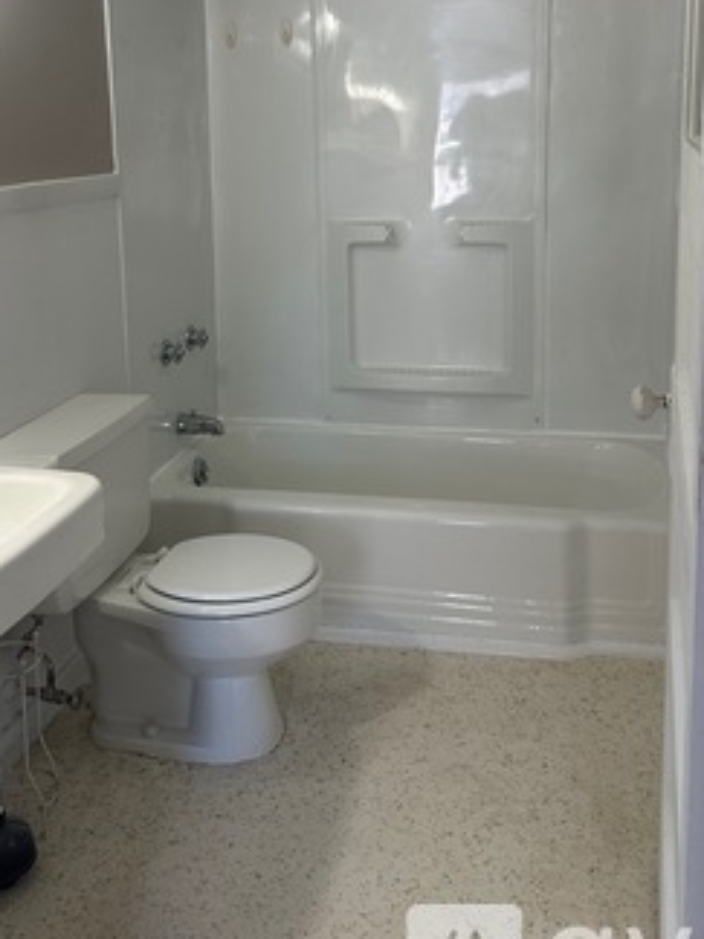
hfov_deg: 38.7
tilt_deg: -8.9
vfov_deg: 49.1
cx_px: 332
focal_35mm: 37
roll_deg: +1.3
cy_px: 296
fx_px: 1003
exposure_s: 1/120
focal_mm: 6.86
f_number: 1.78
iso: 200
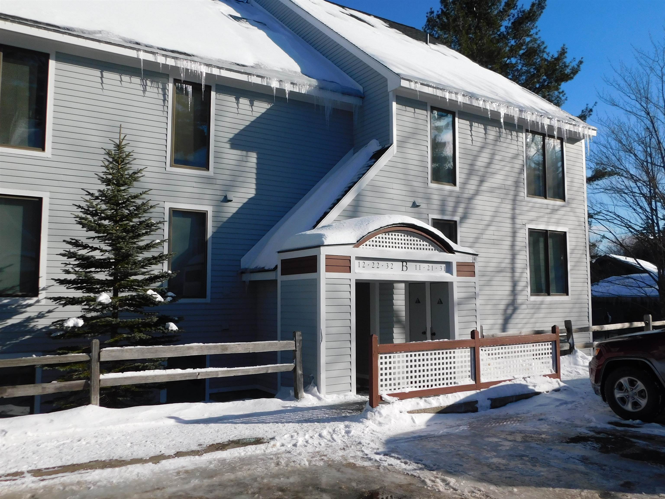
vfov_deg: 46.8
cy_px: 250
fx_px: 576
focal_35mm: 30
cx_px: 332
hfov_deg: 60.0
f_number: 6.4
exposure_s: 1/640
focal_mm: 5.3
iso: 125
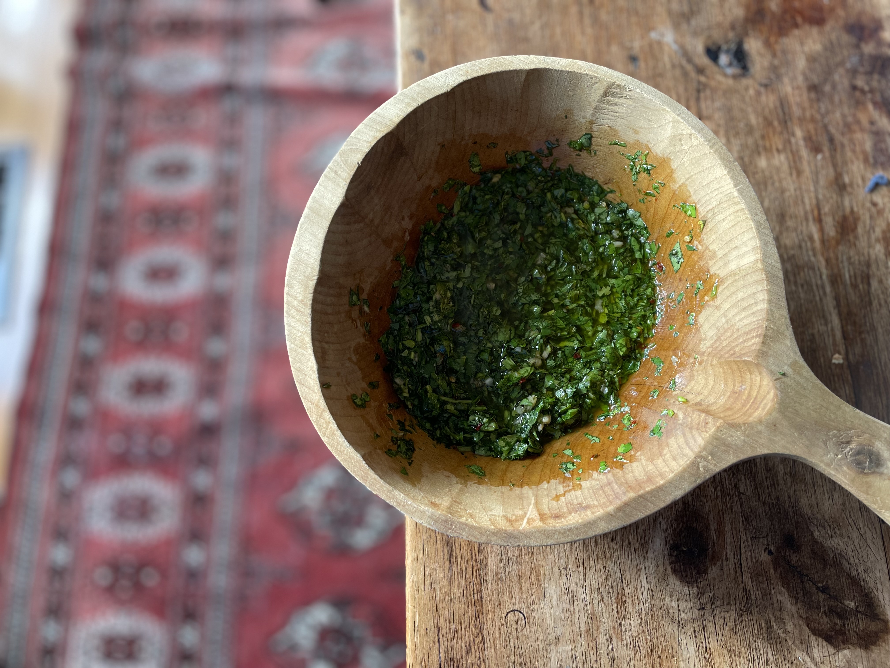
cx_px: 445
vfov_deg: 53.1
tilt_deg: -75.7
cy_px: 334
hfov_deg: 67.3
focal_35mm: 26
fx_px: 668
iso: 125
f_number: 1.6
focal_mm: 4.2
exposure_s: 1/86
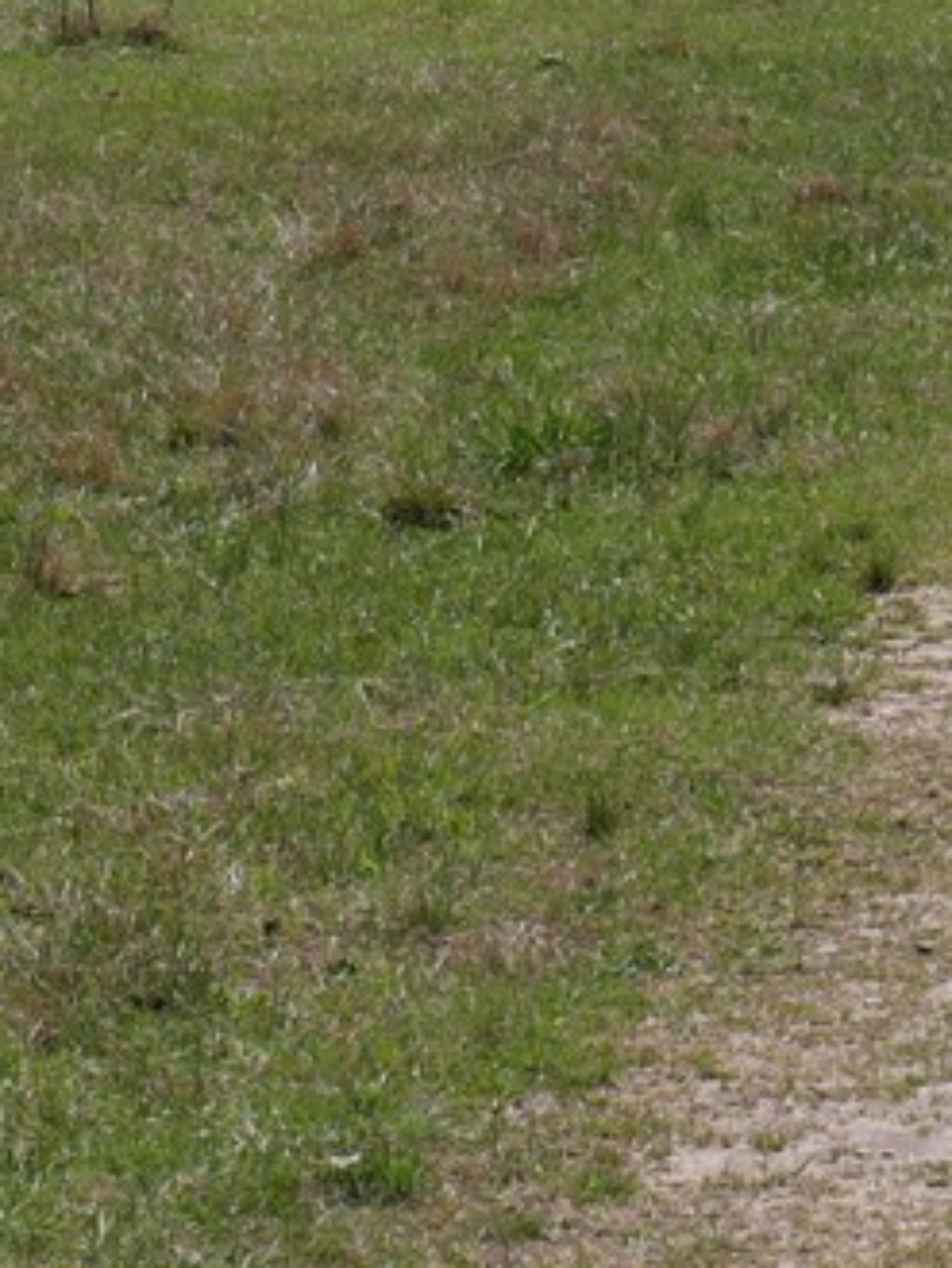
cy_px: -146
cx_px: 156
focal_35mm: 373
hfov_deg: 4.0
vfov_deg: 5.3
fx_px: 13669
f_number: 9
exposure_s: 1/500
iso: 200
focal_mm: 60
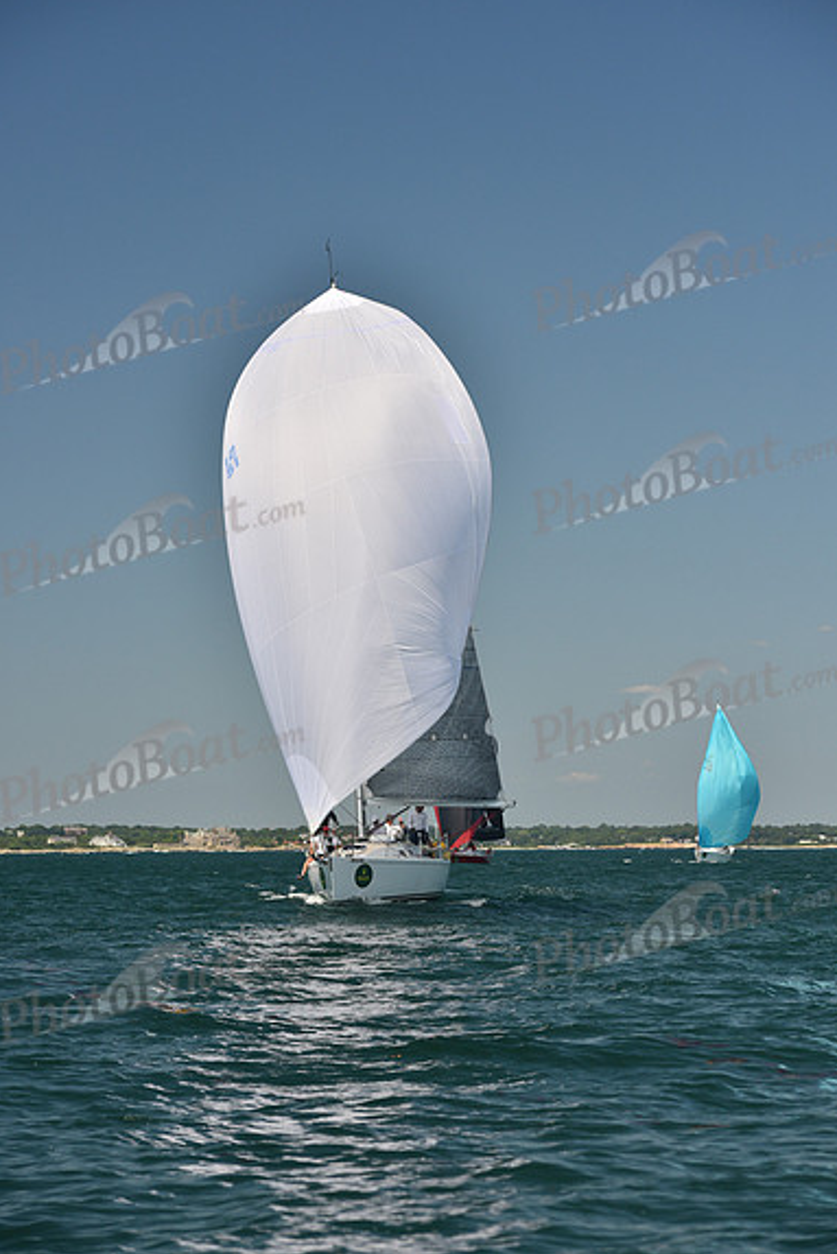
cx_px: 418
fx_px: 3520
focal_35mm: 101
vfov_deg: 20.2
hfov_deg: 13.6
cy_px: 623
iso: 320
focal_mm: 100
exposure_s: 1/1000
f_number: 5.6
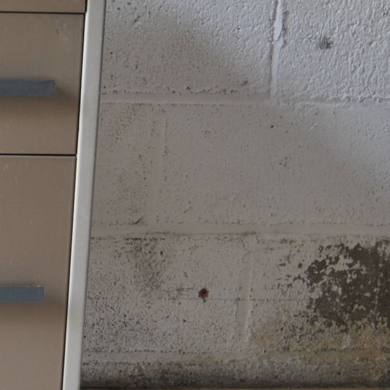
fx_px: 1236
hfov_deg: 16.5
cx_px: -177
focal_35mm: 97
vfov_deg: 17.9
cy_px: 232
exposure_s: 1/60
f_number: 4
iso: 200
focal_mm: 24
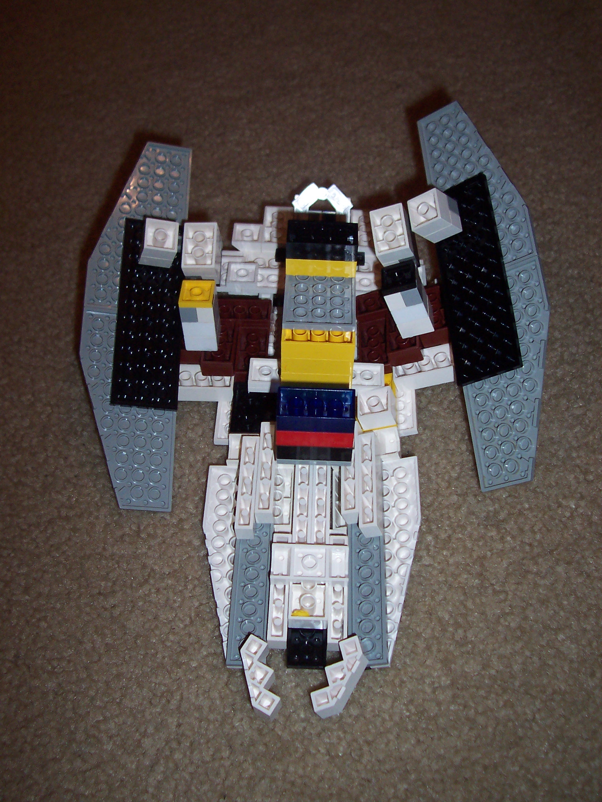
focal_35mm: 37
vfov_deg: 50.1
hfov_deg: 38.7
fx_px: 858
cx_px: 301
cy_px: 401
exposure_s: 1/60
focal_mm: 5.6
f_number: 2.8
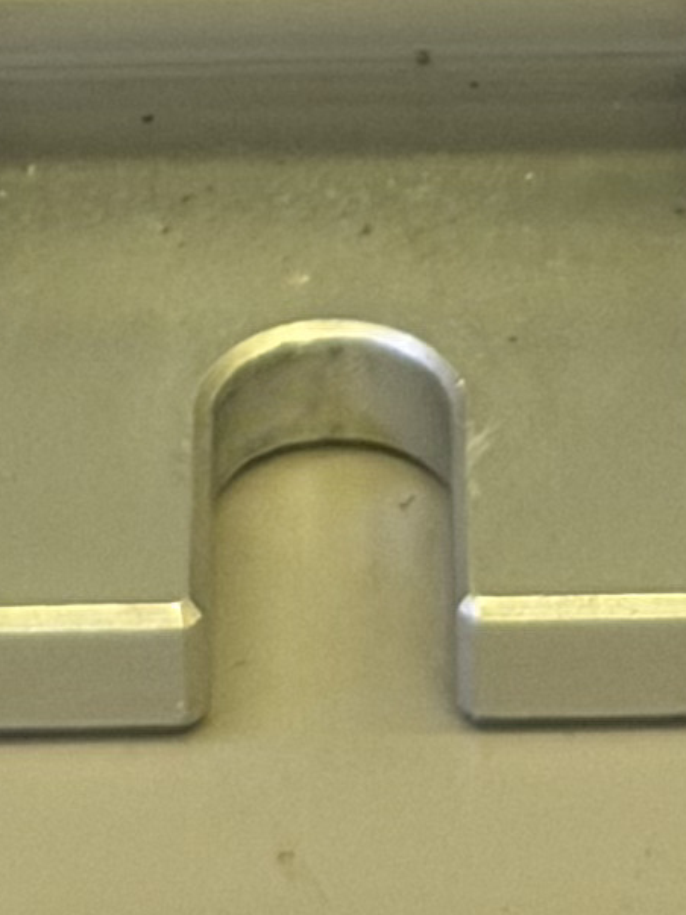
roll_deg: +0.8
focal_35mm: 321
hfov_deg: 4.6
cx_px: 463
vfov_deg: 5.9
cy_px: -1303
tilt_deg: -28.1
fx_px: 8485
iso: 250
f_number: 1.78
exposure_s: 1/60
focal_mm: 6.76
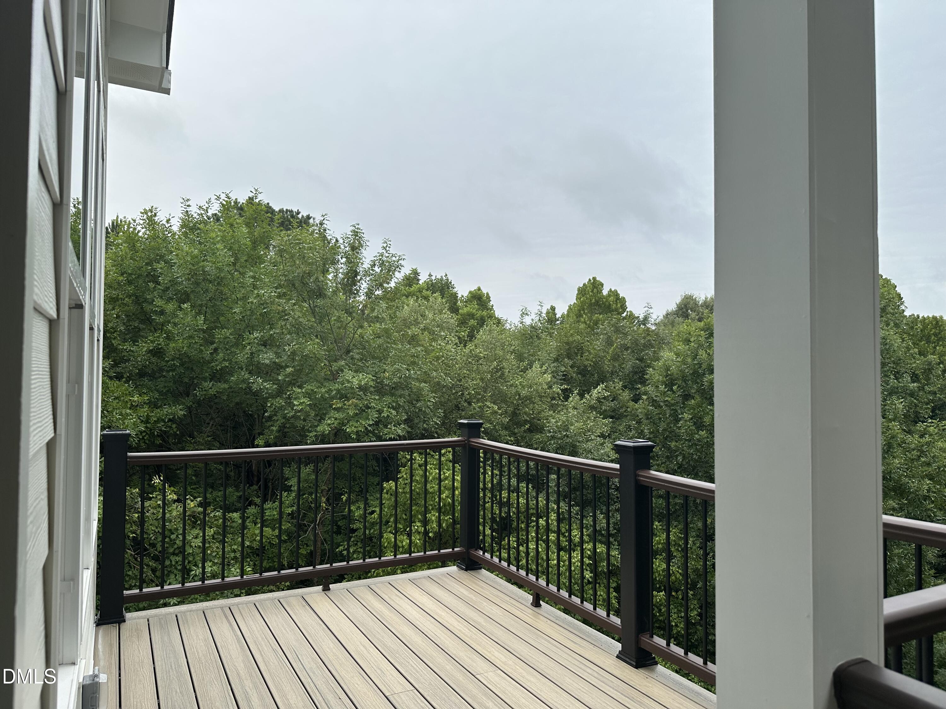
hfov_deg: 71.6
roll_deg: -0.3
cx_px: 473
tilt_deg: +2.6
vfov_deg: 56.8
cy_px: 354
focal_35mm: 24
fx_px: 656
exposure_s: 1/1144
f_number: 1.78
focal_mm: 6.86
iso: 80
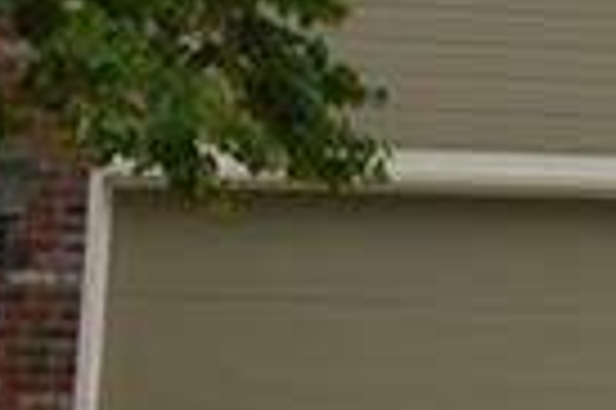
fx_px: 4597
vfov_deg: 5.0
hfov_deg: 7.1
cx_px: 1659
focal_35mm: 269
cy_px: -239
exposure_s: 1/200
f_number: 6.3
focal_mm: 24
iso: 100
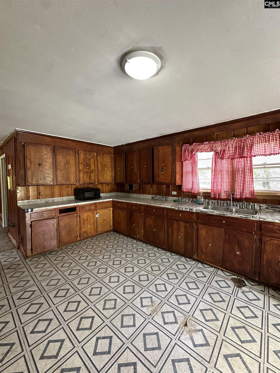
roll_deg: -0.4
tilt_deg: -2.0
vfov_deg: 102.1
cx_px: 140
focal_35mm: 14
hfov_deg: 85.7
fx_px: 151
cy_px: 186
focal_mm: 2.22
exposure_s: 1/60
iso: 250
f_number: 2.2
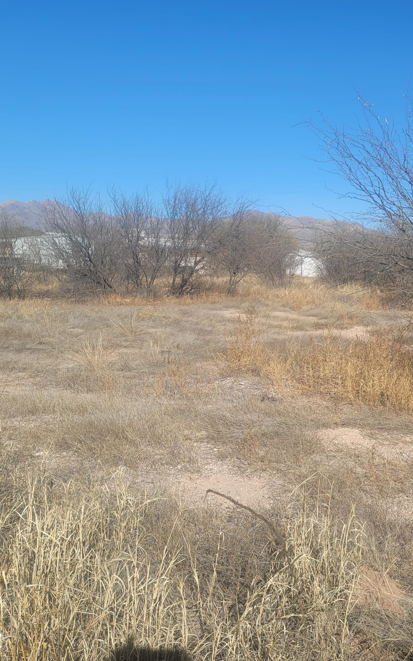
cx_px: 313
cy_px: 335
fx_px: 648
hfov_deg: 34.5
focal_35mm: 36
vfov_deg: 54.0
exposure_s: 1/1167
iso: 20
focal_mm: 7
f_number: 1.8
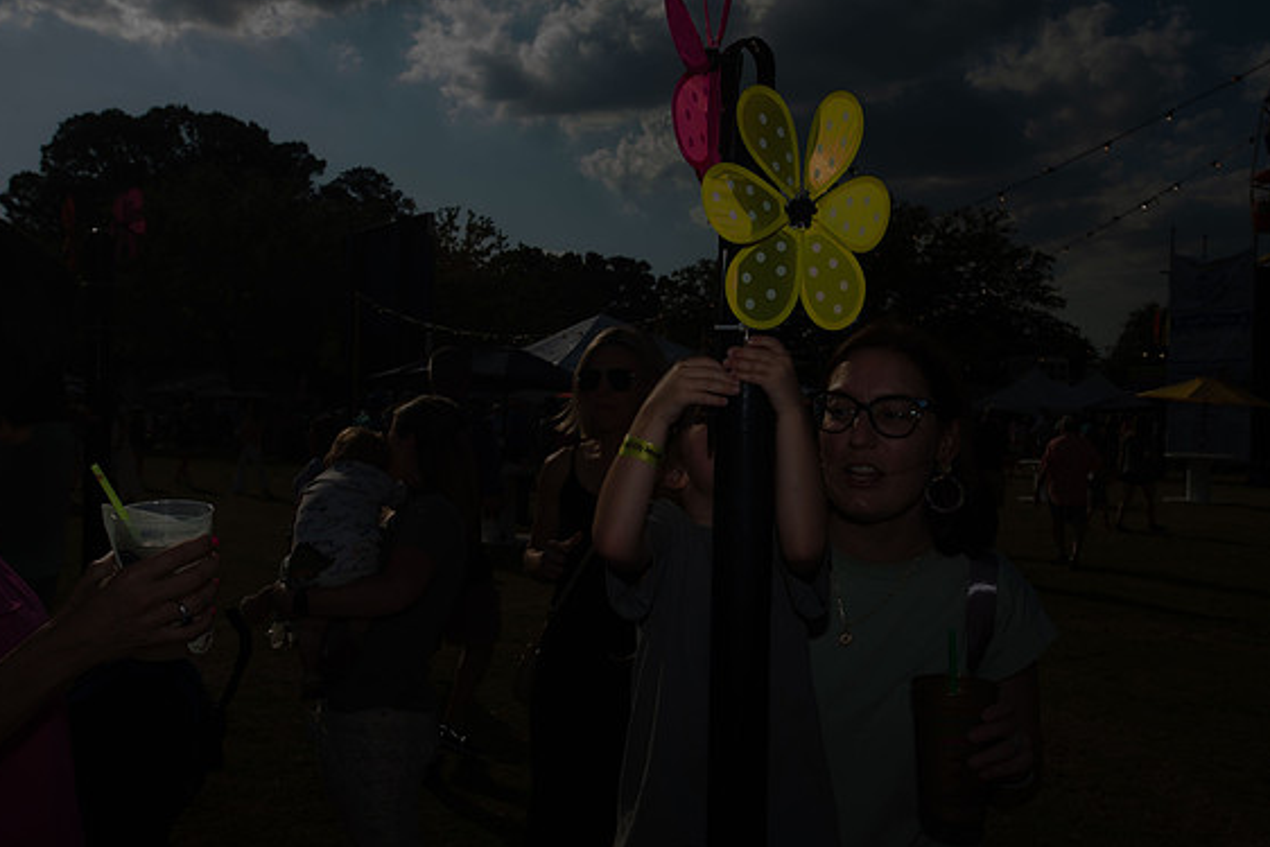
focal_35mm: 33
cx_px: 640
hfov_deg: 57.2
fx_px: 1164
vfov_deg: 40.0
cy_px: 418
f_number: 11
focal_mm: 32
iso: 200
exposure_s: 1/250
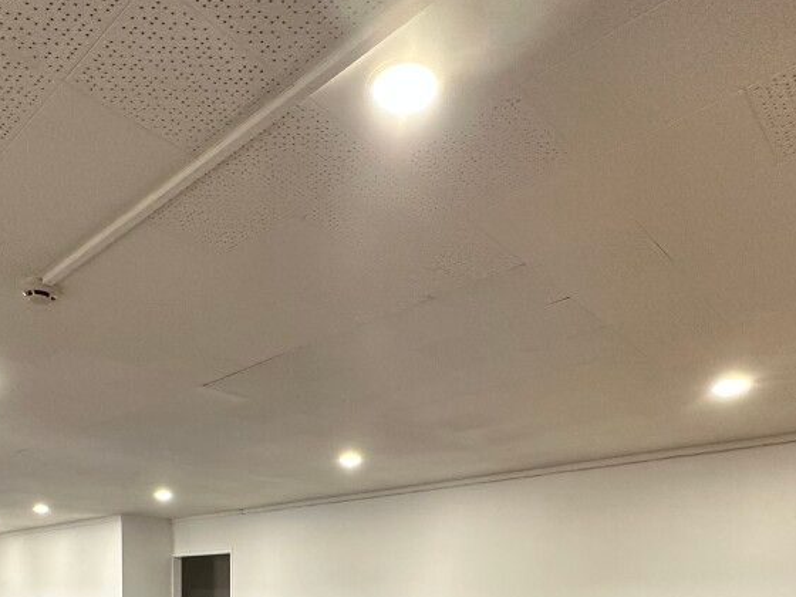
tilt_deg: -2.7
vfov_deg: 39.6
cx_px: 317
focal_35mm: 30
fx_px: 690
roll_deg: -0.2
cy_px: 633
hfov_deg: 59.5
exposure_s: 1/100
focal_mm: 2.22
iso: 250
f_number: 2.2
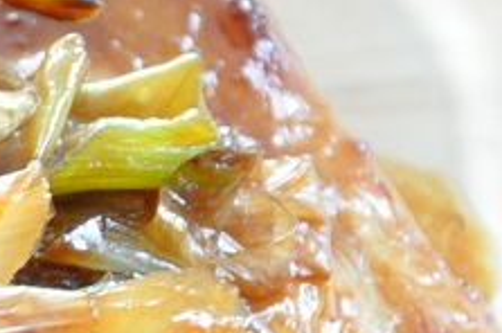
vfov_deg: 2.9
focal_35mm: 468
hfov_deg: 4.4
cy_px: 390
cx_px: -270
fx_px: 6516
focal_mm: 58
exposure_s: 1/30
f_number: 5
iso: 1600
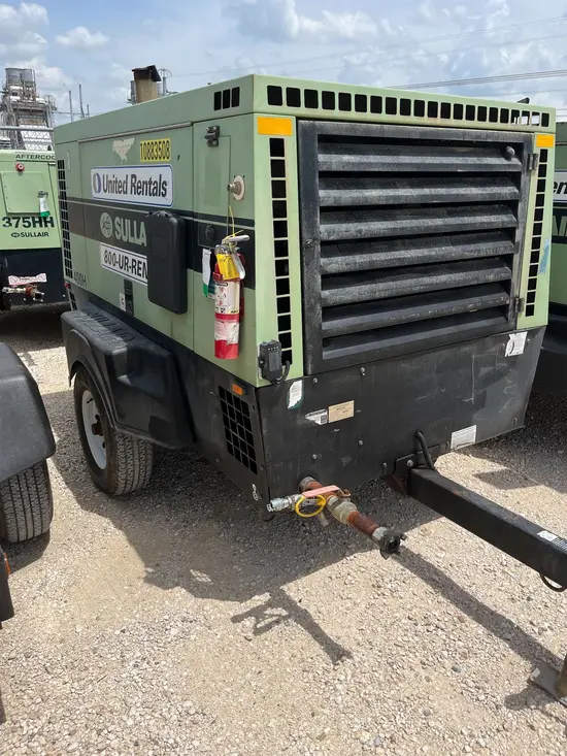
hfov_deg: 53.1
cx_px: 284
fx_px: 568
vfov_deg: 67.3
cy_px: 378
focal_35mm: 26
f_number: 1.6
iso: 50
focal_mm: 5.1
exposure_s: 1/4016
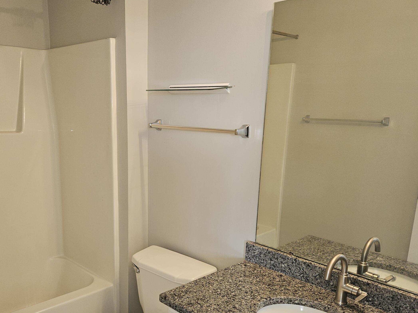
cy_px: 209
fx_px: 398
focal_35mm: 33
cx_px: 175
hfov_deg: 55.1
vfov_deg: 42.4
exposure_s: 1/60
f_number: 1.8
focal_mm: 5.4
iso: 80
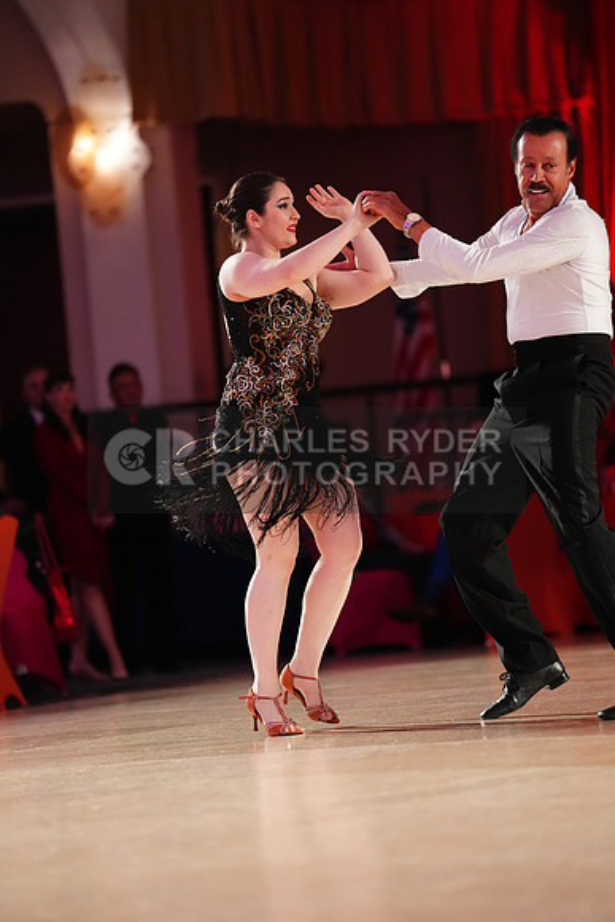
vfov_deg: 11.7
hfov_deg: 7.8
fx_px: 4507
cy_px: 461
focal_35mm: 176
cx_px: 308
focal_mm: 176
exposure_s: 1/500
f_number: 2.8
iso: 4000
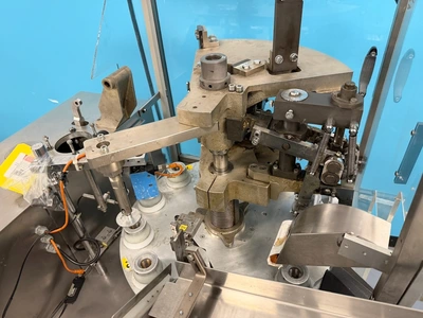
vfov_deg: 56.8
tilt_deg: -35.7
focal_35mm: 24
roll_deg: +5.5
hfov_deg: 71.6
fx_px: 293
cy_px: 159
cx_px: 212
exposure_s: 1/60
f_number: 1.78
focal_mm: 6.76
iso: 320
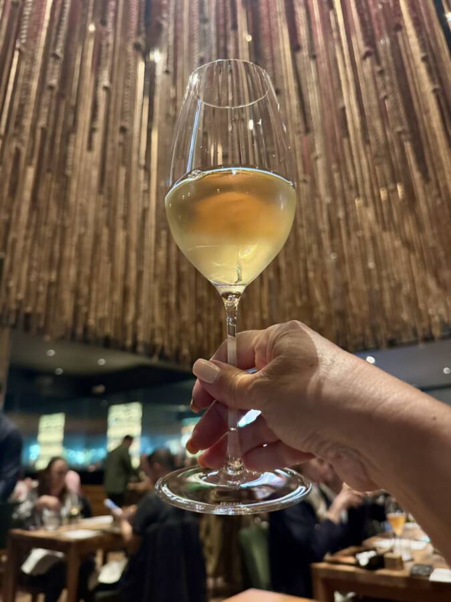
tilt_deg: +20.2
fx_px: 417
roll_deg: +1.9
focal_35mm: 24
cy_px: 301
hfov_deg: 56.8
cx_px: 226
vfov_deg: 71.6
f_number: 1.78
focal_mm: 6.76
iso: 1000
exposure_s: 1/40
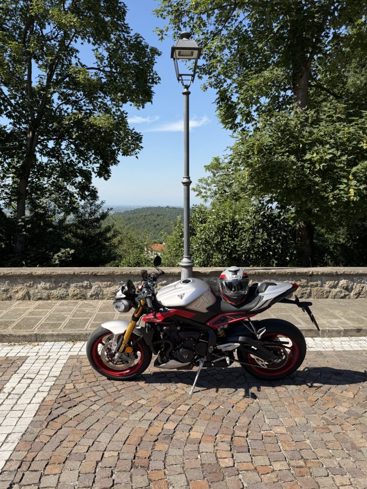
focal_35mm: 28
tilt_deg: -9.6
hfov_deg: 49.7
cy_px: 264
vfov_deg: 63.4
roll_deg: -0.2
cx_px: 196
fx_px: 396
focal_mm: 6.76
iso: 80
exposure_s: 1/3425
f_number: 1.78
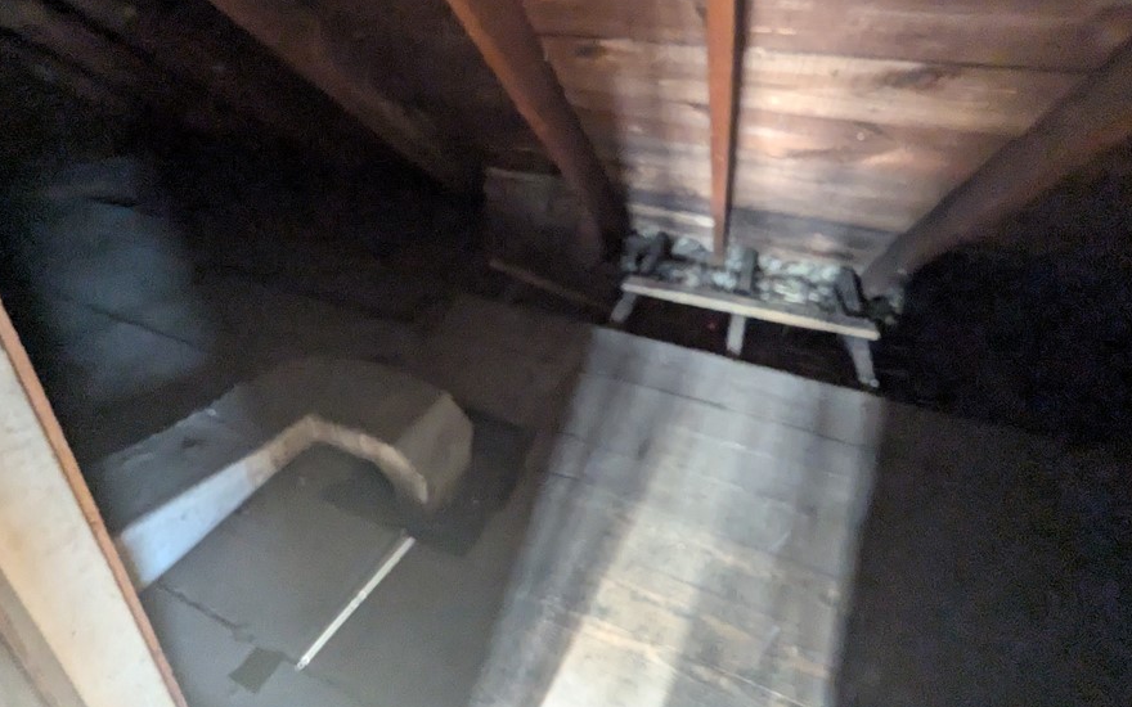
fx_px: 494
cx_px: 543
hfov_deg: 97.8
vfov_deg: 69.7
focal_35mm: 16
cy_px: 252
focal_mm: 1.95
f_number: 2.2
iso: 933
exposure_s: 1/42.4
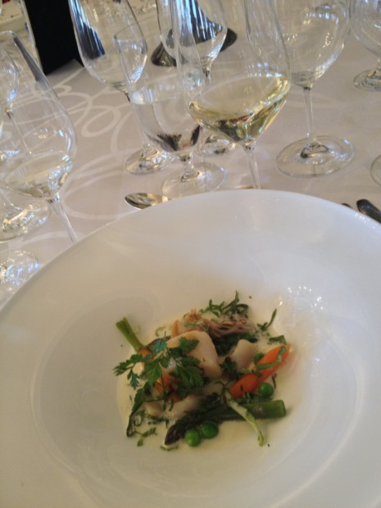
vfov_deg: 52.6
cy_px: 254
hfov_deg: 40.7
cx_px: 190
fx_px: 514
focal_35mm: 35
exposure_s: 1/20
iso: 160
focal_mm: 4.28
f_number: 2.4
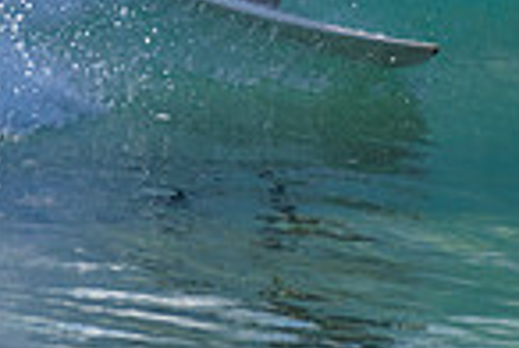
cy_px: -327
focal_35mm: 2429
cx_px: 318
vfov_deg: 0.6
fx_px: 35089
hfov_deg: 0.8
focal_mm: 500
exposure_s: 1/2000
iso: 200
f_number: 5.6
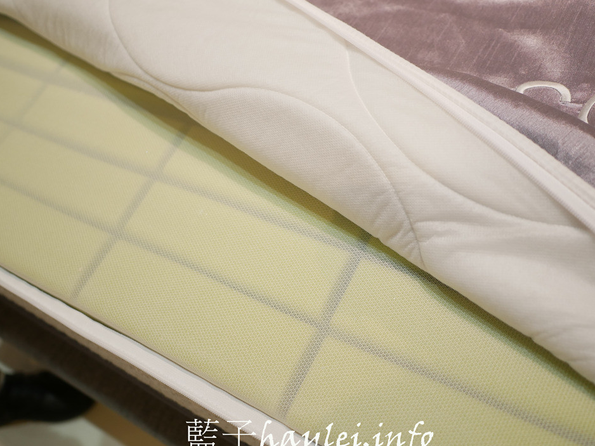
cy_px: 228
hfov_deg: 56.8
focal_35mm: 32
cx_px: 305
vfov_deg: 44.1
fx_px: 550
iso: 320
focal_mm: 15
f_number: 1.7
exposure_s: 1/125
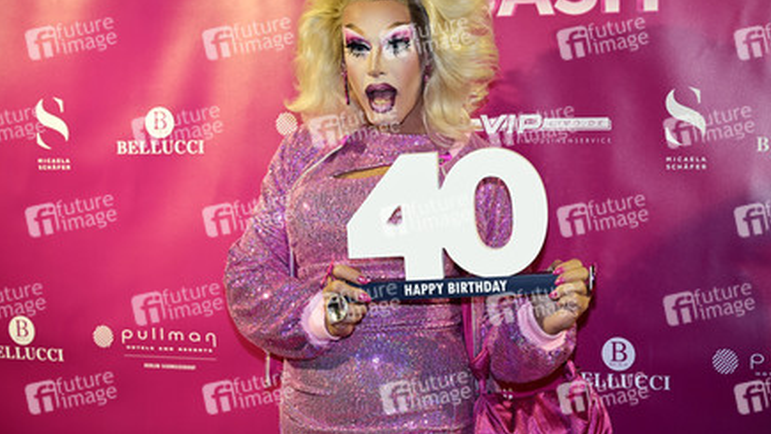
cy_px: 172
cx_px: 378
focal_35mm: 76
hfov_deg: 27.9
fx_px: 1554
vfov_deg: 15.9
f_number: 4.5
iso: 800
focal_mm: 70
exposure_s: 1/160
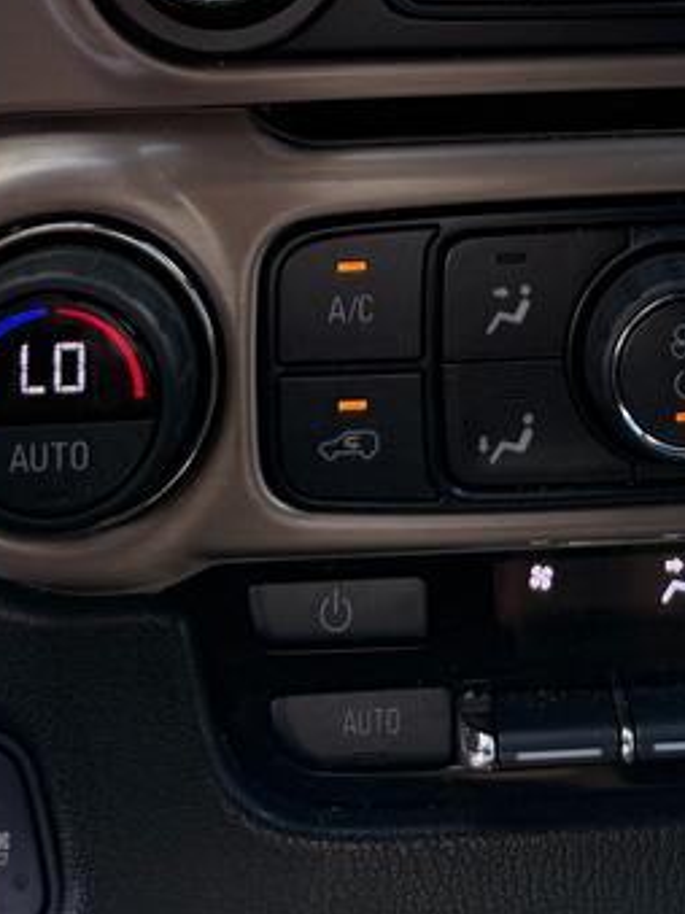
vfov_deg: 23.9
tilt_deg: -17.7
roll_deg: +0.1
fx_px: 1795
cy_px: -377
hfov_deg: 21.2
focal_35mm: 68
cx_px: 591
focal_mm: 6.76
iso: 80
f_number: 1.78
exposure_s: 1/377
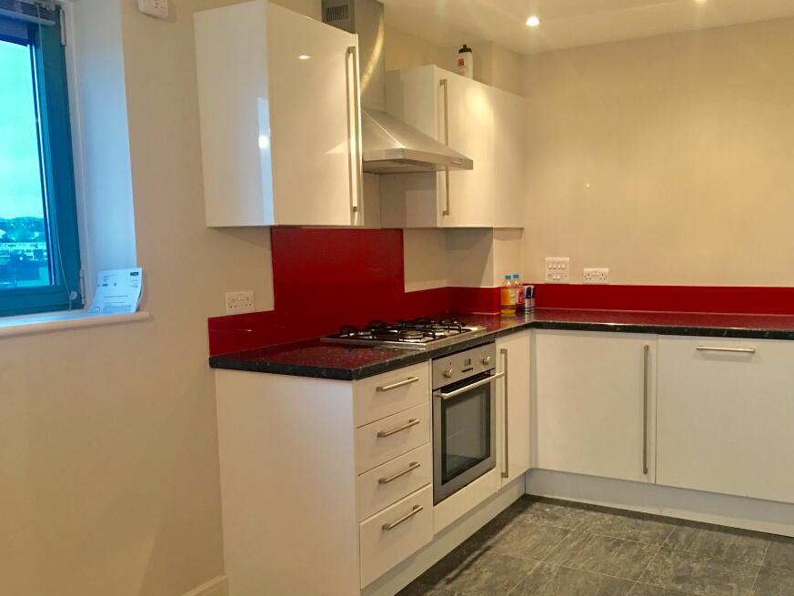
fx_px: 780
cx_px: 437
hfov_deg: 53.9
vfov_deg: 41.7
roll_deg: +1.1
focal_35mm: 34
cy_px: 344
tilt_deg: -7.2
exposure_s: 1/10
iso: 80
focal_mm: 4.15
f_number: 2.2
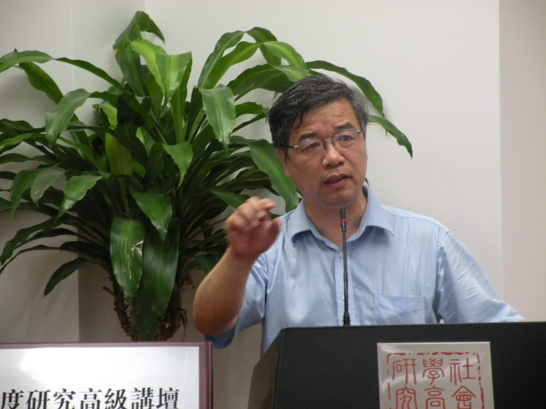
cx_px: 273
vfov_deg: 7.1
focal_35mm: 208
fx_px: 3281
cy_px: 204
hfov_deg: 9.5
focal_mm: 36.9
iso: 400
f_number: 4.5
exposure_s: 1/30.1
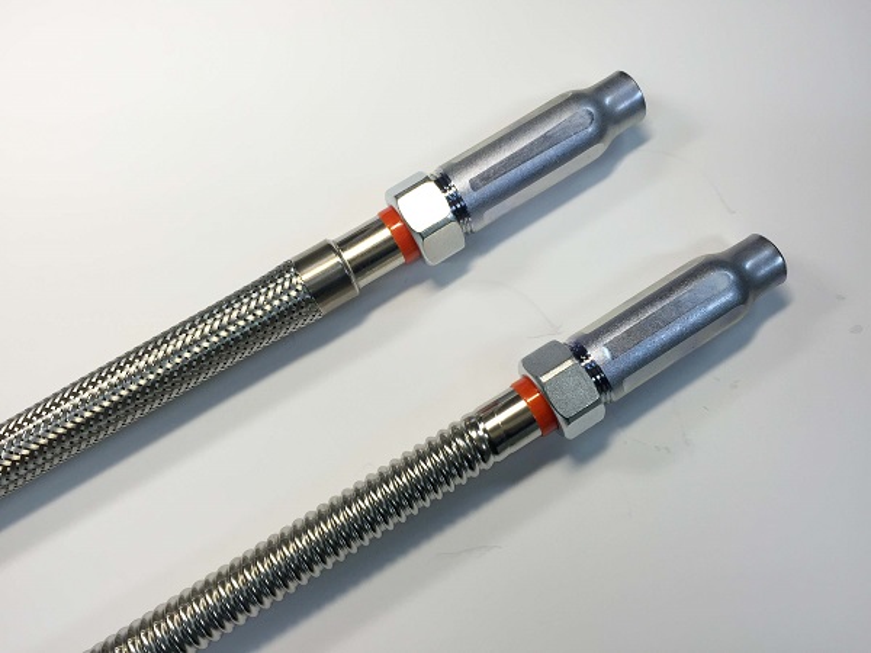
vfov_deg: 48.2
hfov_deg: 61.7
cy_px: 326
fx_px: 730
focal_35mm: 29
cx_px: 436
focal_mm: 4.15
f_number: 2.2
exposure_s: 1/120
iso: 50
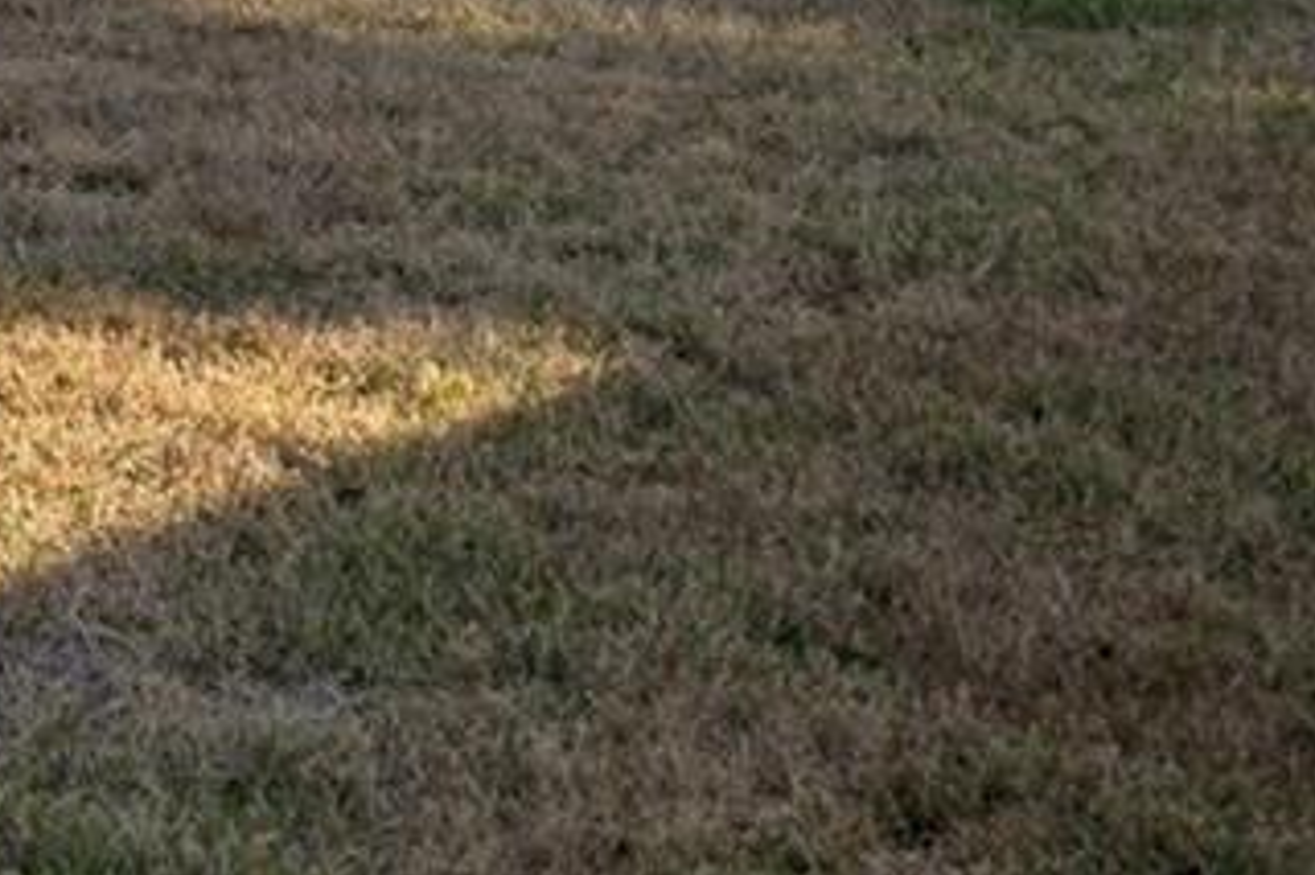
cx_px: -1837
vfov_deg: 7.5
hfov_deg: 10.2
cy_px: -1002
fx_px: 6389
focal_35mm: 175
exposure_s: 1/100
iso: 320
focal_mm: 35
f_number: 8
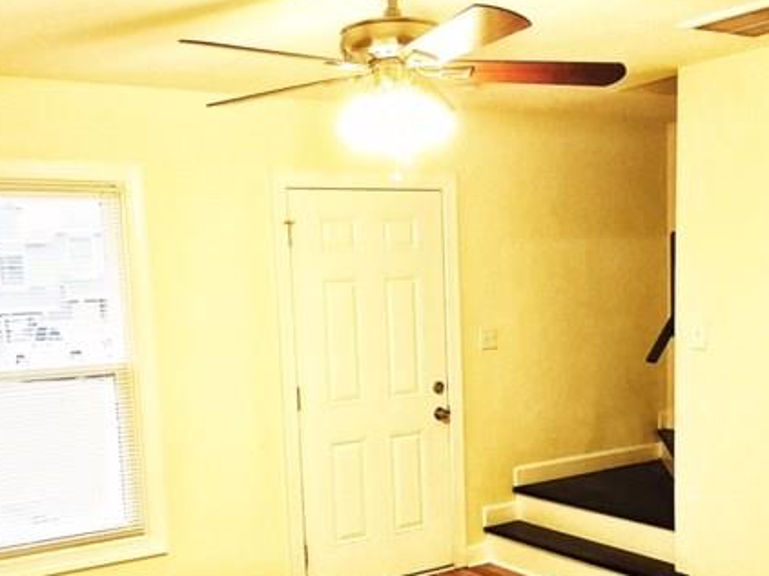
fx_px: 977
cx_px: 381
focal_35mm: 44
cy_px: 414
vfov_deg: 32.4
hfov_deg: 43.0
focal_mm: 4.15
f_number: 2.2
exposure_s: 1/30
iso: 50
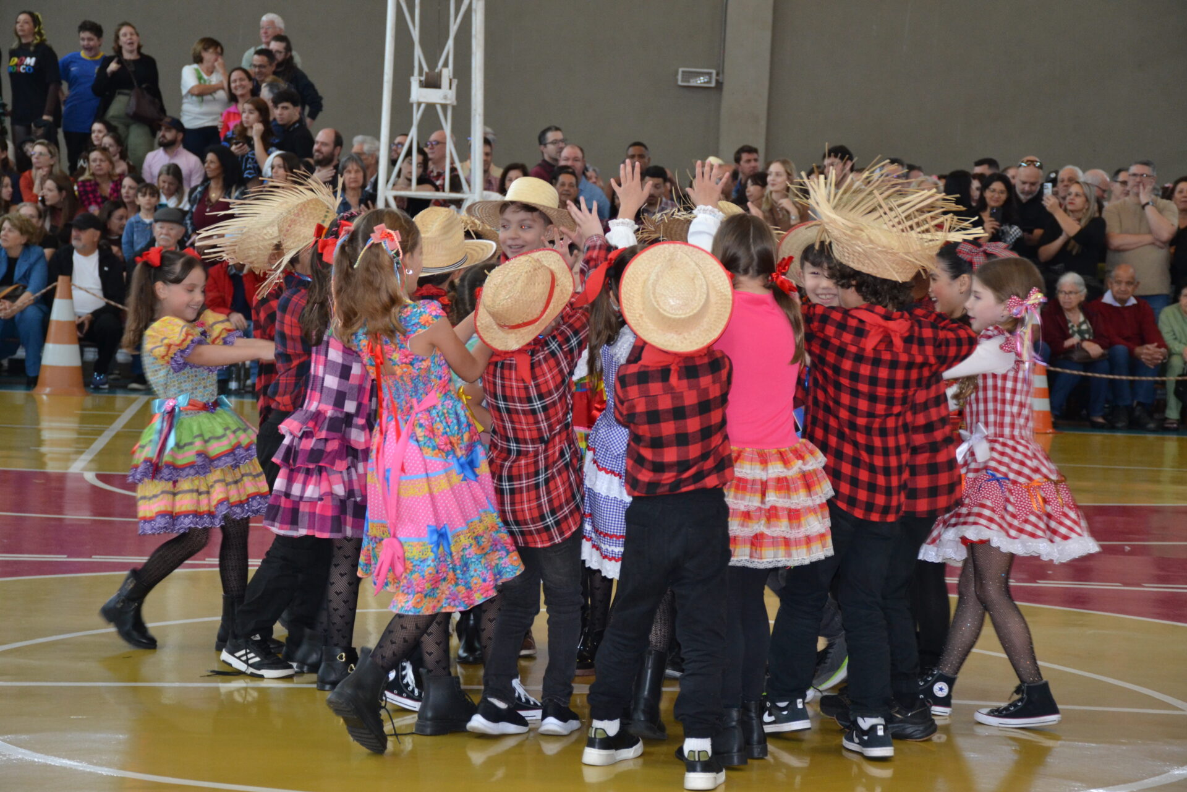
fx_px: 2769
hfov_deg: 24.2
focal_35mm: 84
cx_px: 594
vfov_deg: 16.3
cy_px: 396
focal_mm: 56
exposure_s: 1/60
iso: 1000
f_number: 4.8
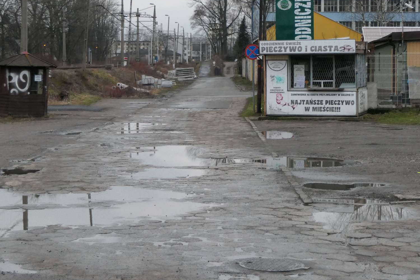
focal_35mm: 90
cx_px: 193
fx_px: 1050
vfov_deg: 15.2
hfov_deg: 22.6
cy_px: 98
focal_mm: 24.2
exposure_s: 1/80
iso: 1600
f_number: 3.8
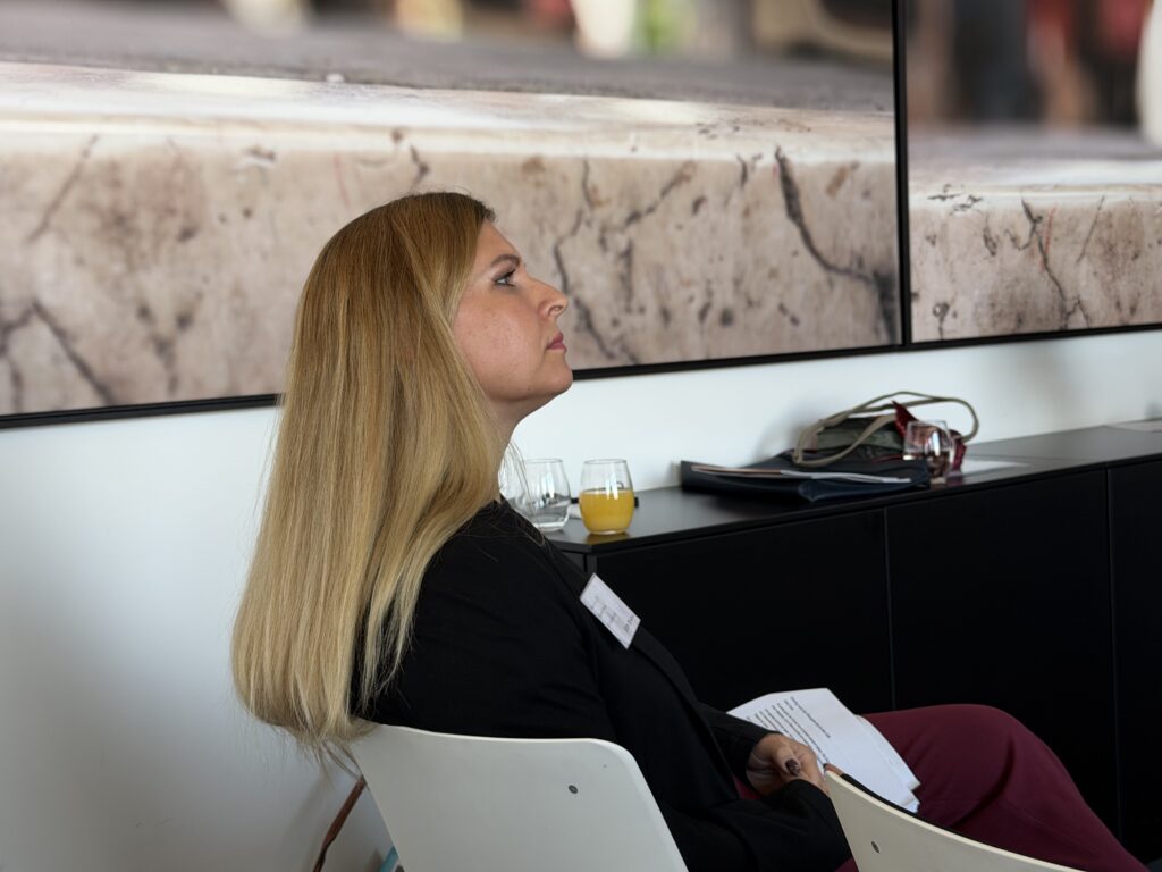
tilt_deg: -4.3
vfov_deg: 30.3
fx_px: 1611
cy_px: 436
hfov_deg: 39.7
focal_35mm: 48
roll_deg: +2.8
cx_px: 581
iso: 100
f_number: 1.78
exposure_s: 1/68
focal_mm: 6.76
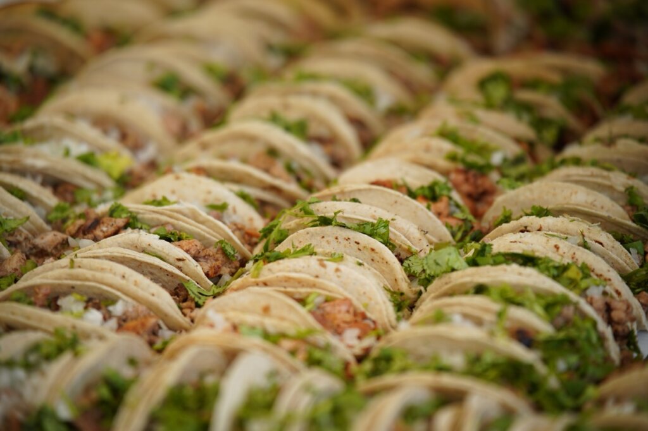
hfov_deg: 13.7
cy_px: 216
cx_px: 324
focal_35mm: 150
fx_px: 2699
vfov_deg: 9.1
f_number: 2.8
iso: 100
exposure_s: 1/250
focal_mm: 150
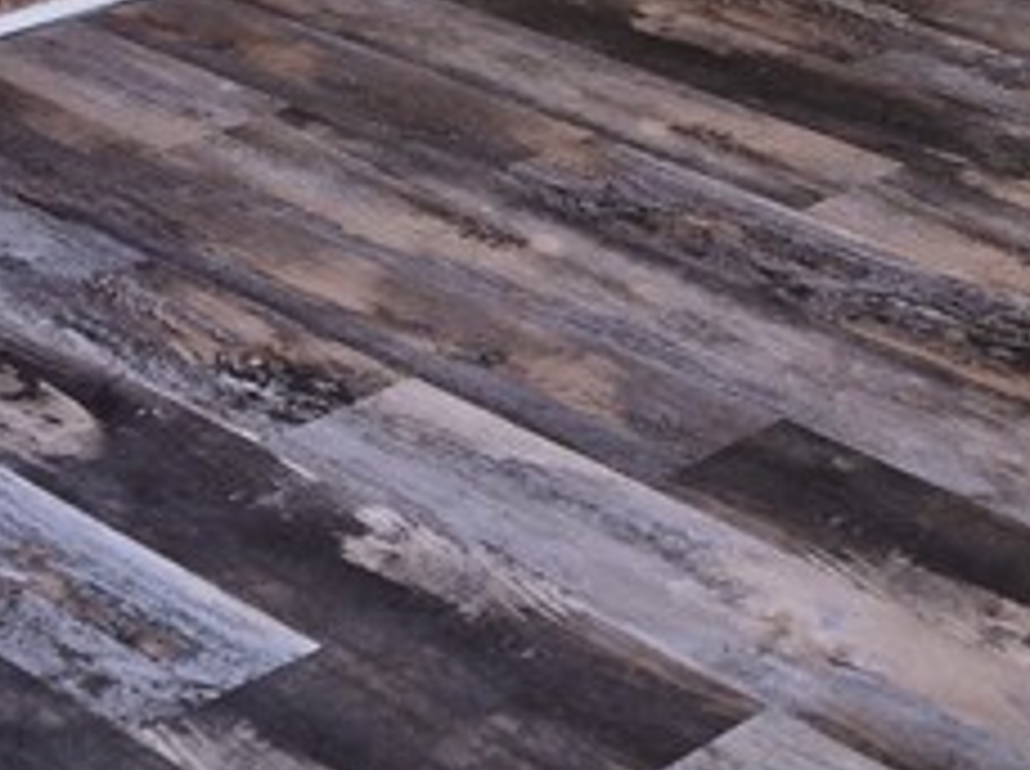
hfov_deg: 19.0
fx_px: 3060
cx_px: 774
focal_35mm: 103
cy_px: -680
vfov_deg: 12.8
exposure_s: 1/120
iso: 500
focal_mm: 5.4
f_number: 1.8
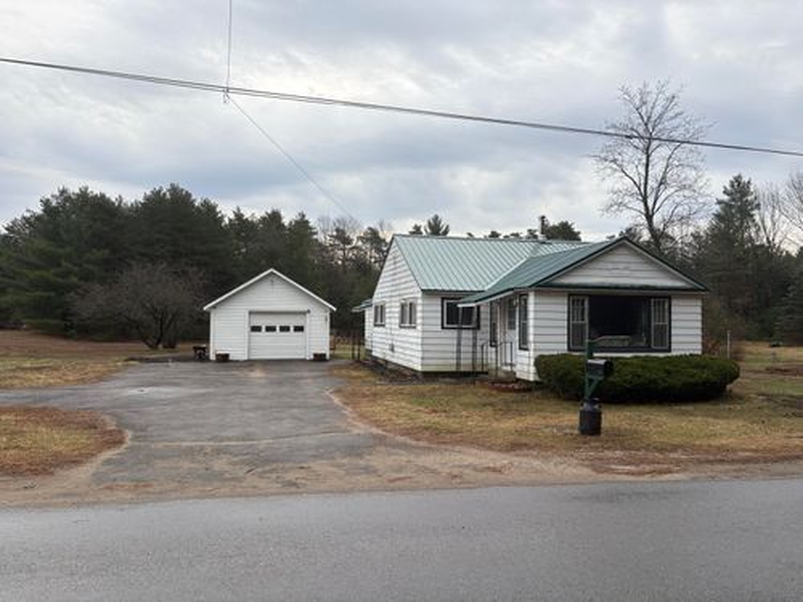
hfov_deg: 67.3
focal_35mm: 26
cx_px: 402
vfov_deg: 53.1
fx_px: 603
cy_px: 301
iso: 50
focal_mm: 5.96
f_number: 1.6
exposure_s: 1/873
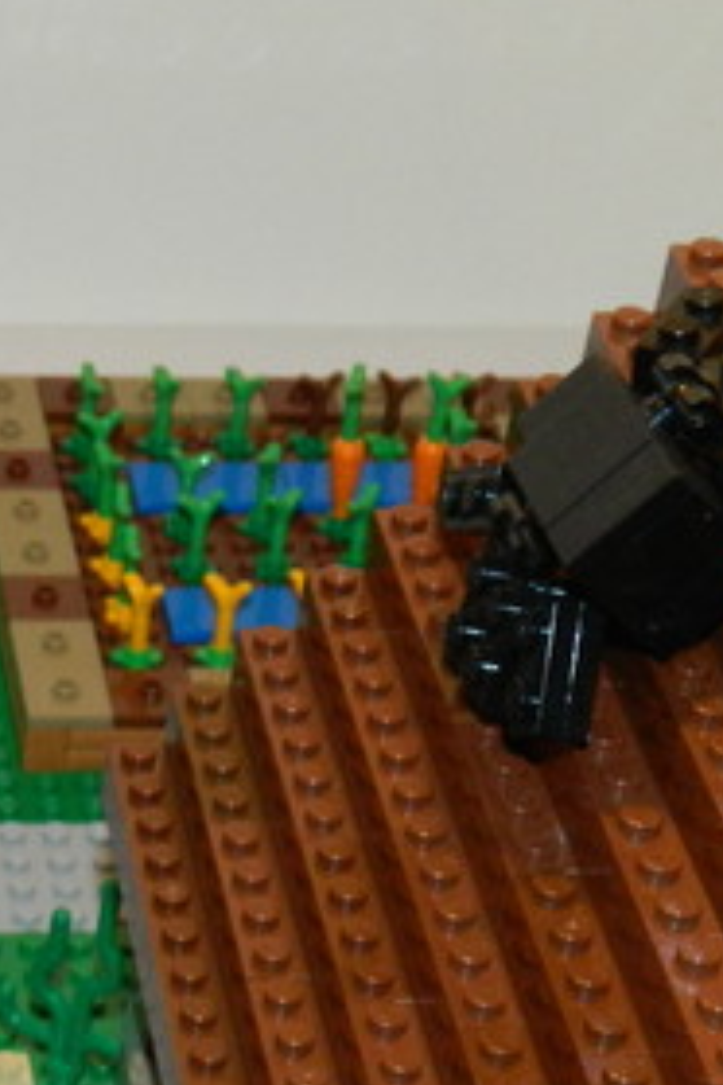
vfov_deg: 19.2
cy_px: 1009
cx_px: -210
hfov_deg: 12.7
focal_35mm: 104
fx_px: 3133
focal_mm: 5.6
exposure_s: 1/40
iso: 200
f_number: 3.2
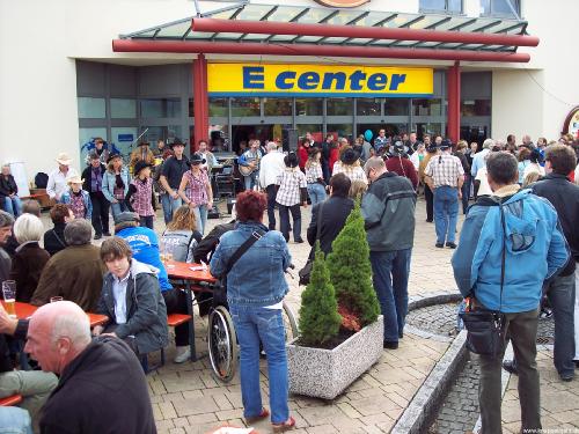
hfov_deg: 47.9
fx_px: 652
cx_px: 290
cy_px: 217
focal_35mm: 39
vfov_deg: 36.8
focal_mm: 8
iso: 100
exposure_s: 1/180
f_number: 3.4
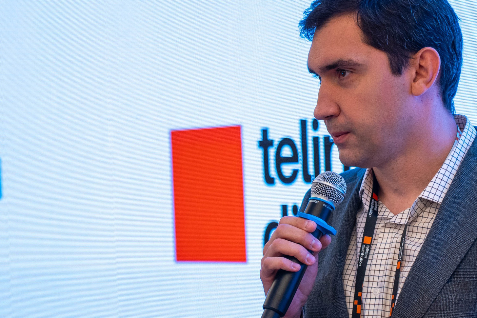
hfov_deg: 10.4
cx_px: 205
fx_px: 2610
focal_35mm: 197
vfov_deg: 7.0
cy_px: 223
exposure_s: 1/200
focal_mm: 75
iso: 500
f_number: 2.8
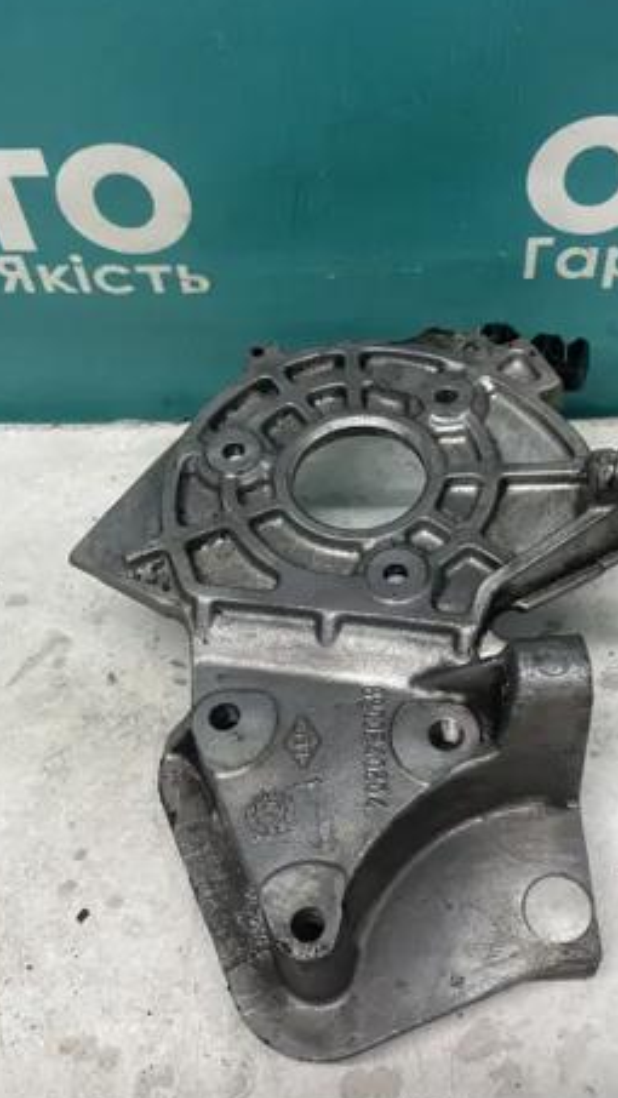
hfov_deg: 29.7
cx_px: 354
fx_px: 1165
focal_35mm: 40
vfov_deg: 50.5
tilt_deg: -53.5
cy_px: 550
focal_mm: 4.2
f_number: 1.6
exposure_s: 1/100
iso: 100
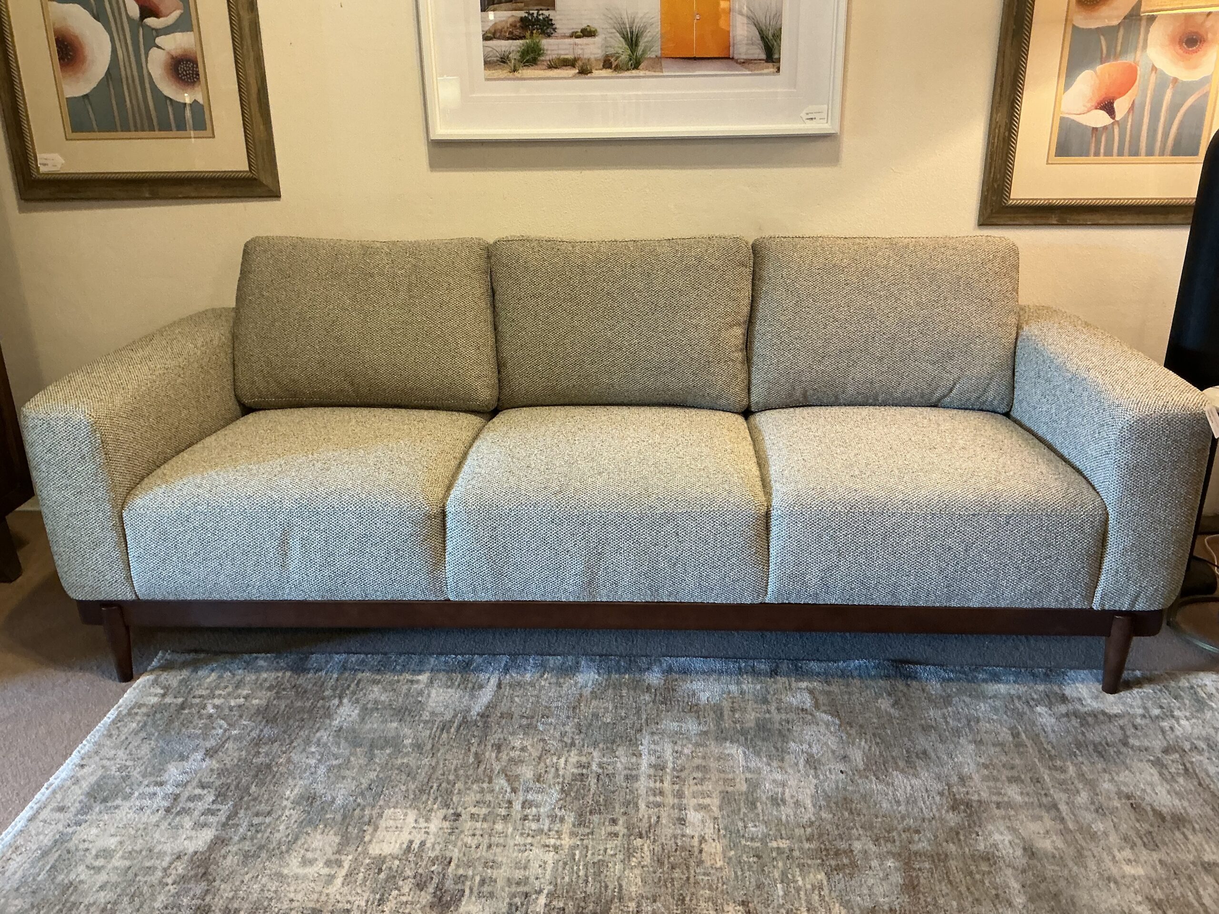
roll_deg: +0.7
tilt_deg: -19.9
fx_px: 1021
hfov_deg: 61.7
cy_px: 457
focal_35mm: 29
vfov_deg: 48.2
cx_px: 610
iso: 125
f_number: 1.8
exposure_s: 1/60
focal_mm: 3
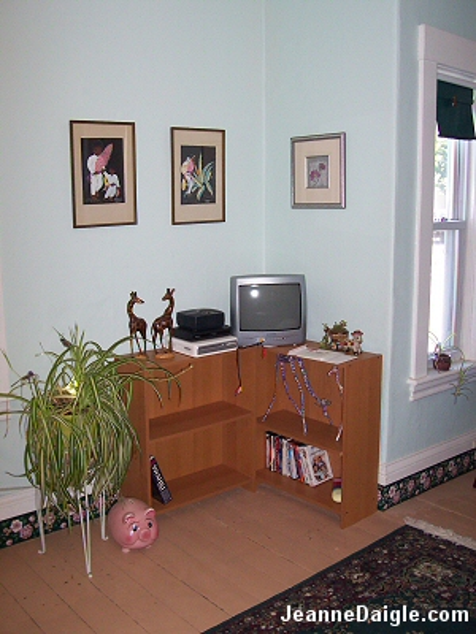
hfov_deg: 38.7
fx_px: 678
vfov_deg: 50.1
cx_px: 238
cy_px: 317
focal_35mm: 37
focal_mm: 5.6
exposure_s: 1/60
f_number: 2.8
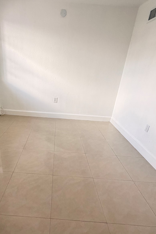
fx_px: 130
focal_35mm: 20
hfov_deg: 60.7
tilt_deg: -19.7
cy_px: 119
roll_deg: -2.4
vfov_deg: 84.0
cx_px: 54
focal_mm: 2.22
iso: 320
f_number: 2.2
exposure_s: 1/121
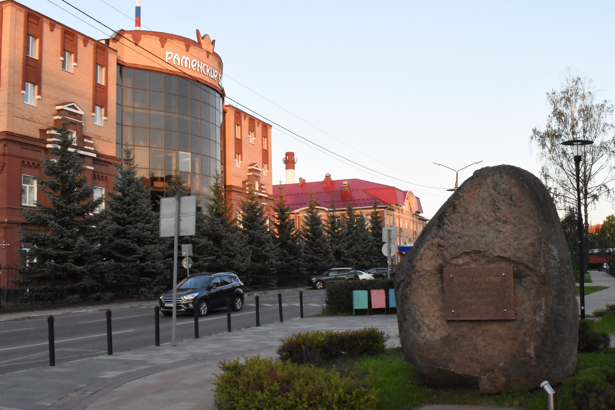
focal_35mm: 37
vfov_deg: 36.3
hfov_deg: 52.3
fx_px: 625
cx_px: 345
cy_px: 224
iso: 8000
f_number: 14
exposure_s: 1/800
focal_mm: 21
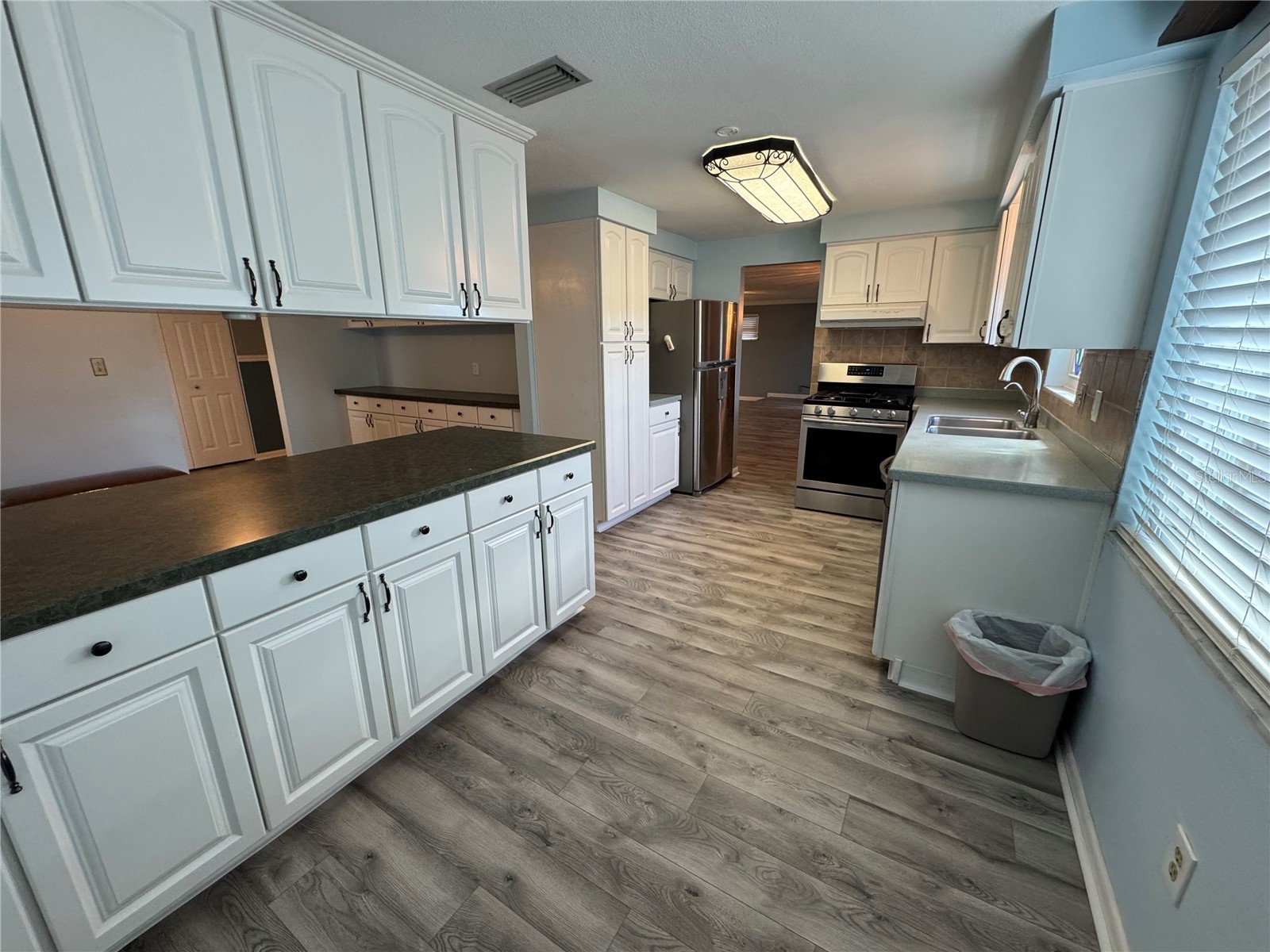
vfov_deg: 85.7
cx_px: 635
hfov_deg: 102.1
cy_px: 476
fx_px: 514
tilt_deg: -15.3
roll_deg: +0.8
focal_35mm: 14
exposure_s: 1/120
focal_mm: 2.22
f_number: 2.2
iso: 250
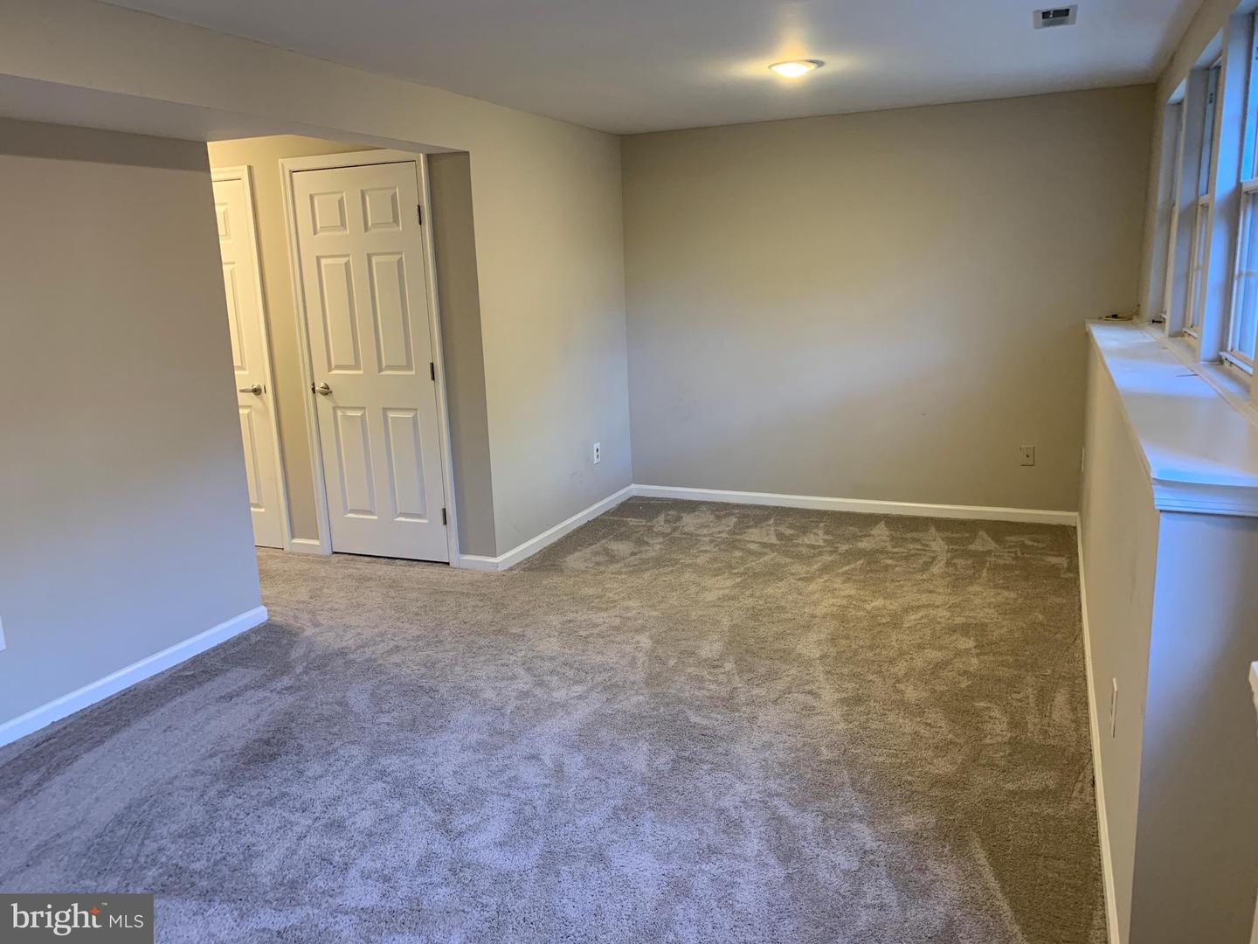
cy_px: 472
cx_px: 629
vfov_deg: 53.1
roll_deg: +2.4
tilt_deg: -11.5
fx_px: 945
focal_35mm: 26
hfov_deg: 67.3
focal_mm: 4.25
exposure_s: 1/60
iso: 200
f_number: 1.8
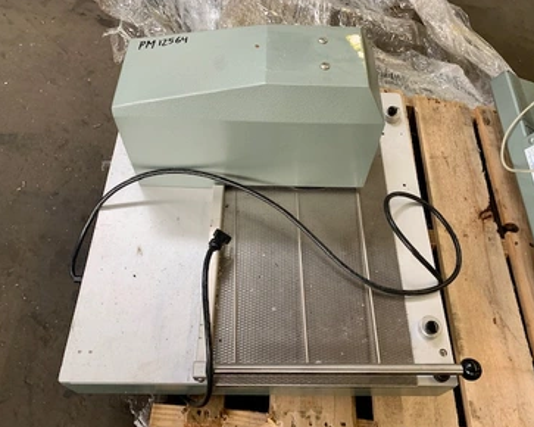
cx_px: 280
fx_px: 442
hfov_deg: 62.2
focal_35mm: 28
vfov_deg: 51.5
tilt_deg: -57.0
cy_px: 216
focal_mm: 4.25
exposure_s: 1/60
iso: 200
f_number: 1.8
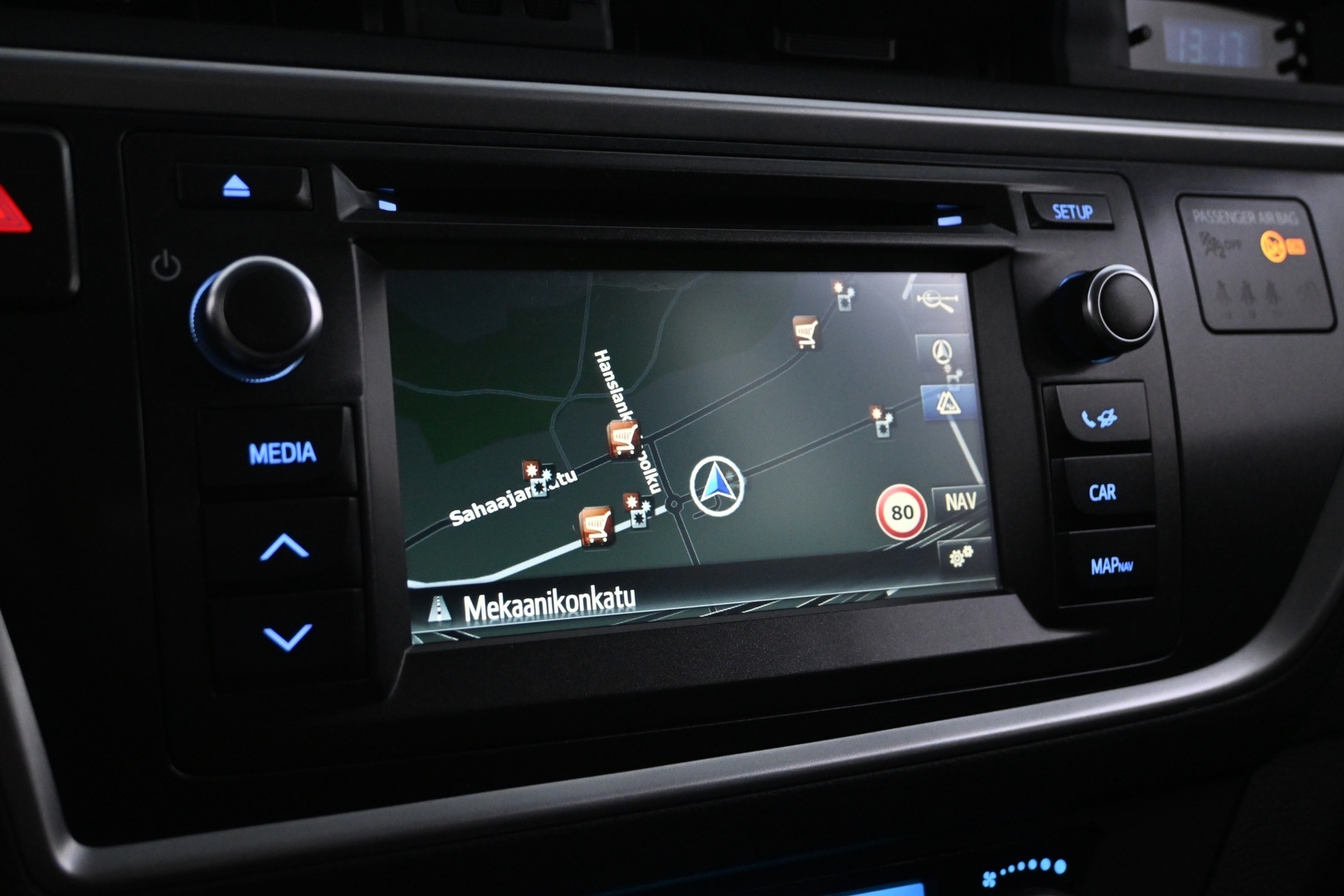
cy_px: 448
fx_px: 1540
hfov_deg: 47.2
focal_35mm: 41
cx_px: 672
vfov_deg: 32.4
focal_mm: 27.5
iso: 3200
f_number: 4.5
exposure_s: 1/50
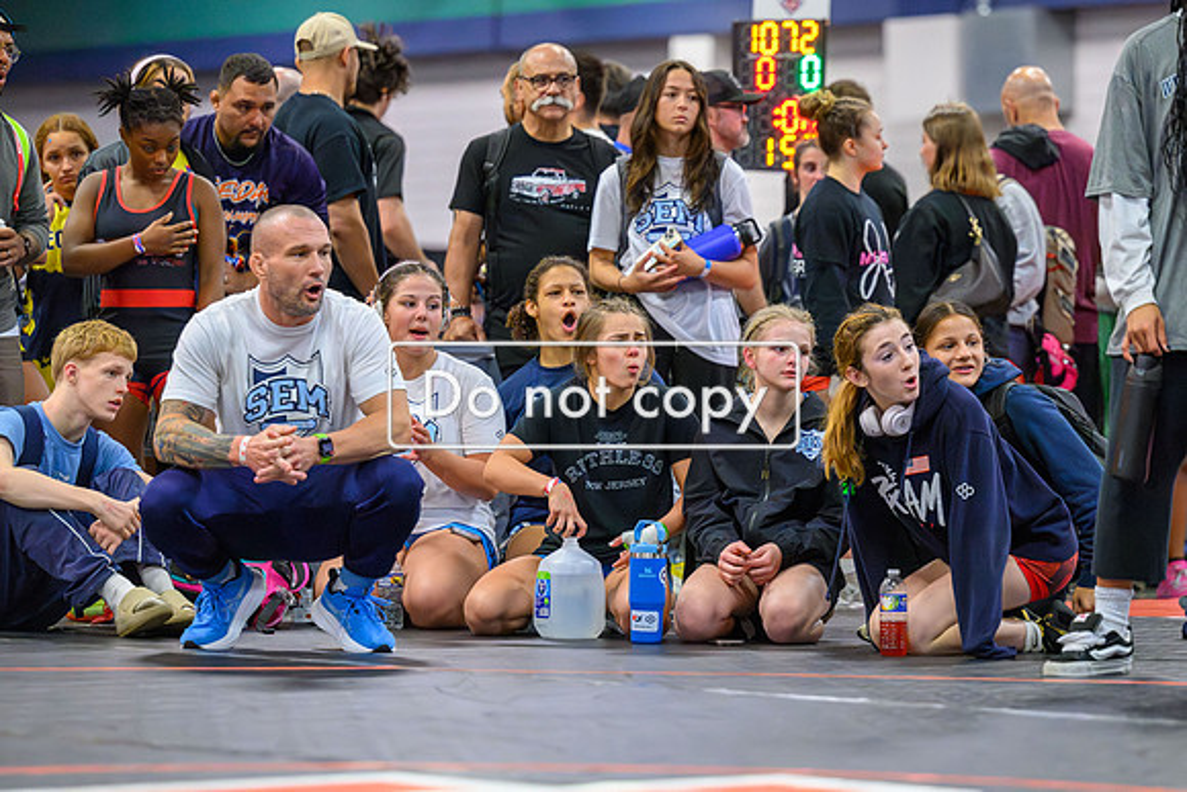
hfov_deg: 12.5
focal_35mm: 164
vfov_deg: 8.4
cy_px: 477
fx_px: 5404
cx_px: 650
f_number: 3.2
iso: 20000
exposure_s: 1/640
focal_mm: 135
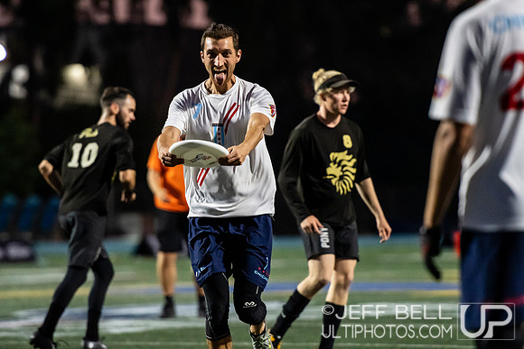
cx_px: 262
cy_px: 174
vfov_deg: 4.6
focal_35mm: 300
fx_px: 4367
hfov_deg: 6.9
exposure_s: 1/1000
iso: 3200
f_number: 2.8
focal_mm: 200
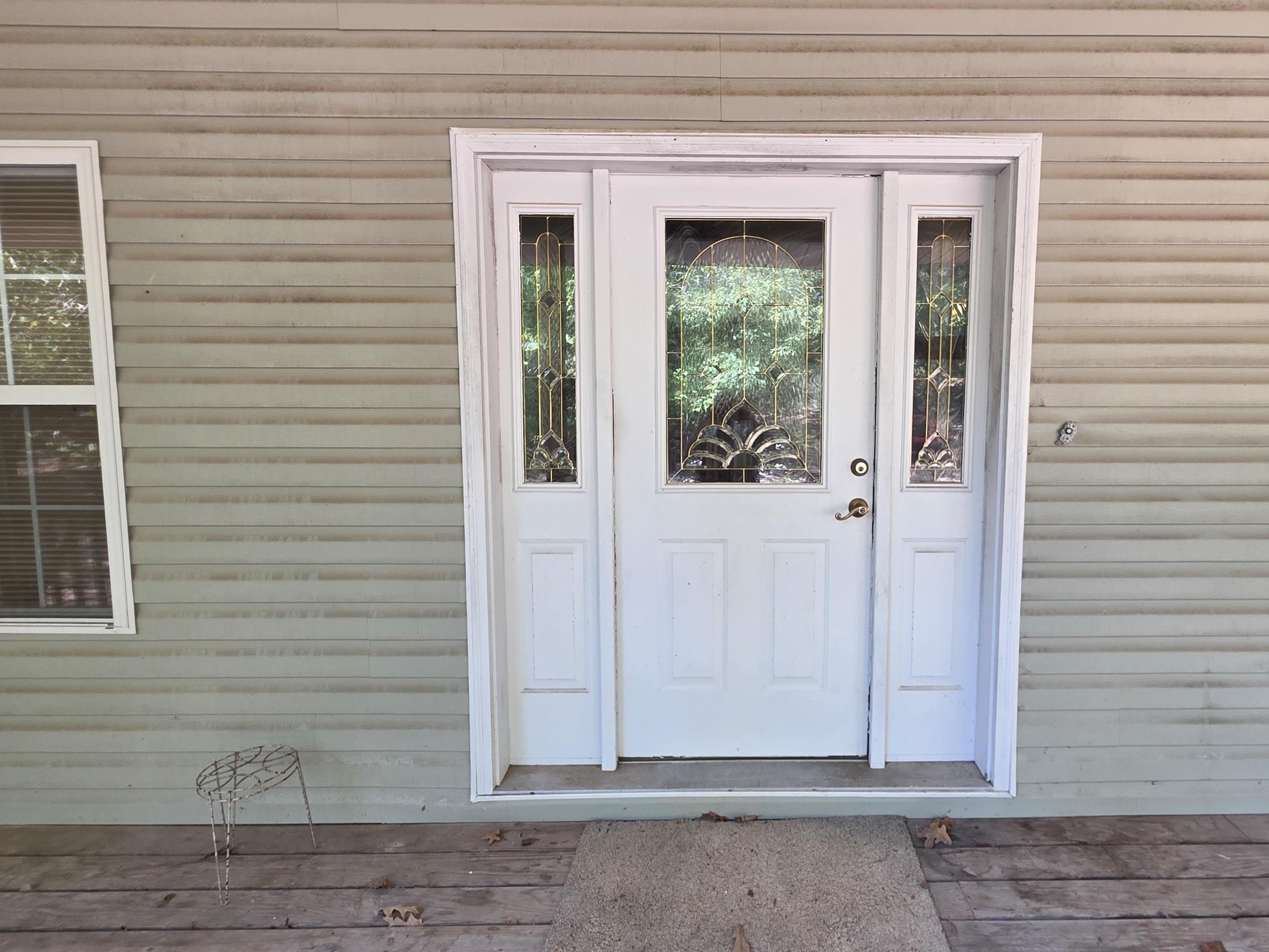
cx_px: 726
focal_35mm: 17
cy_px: 471
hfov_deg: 90.4
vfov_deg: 74.7
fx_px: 623
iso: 100
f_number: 1.9
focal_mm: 2.2
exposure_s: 1/120
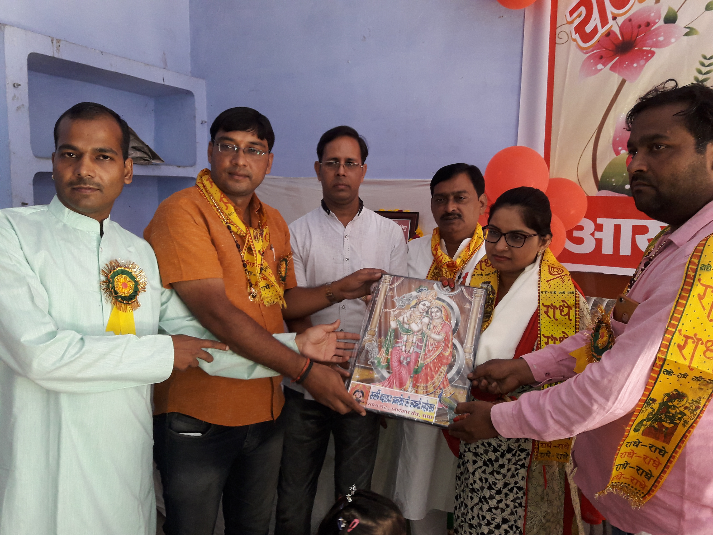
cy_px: 268
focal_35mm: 28
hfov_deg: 63.4
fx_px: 577
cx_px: 356
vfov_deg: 49.7
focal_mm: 3.7
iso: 100
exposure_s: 1/50
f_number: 1.9
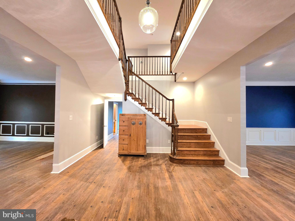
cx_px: 148
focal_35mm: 13
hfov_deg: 106.2
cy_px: 110
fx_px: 111
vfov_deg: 89.9
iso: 500
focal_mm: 2.2
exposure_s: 1/60.2
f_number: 1.9
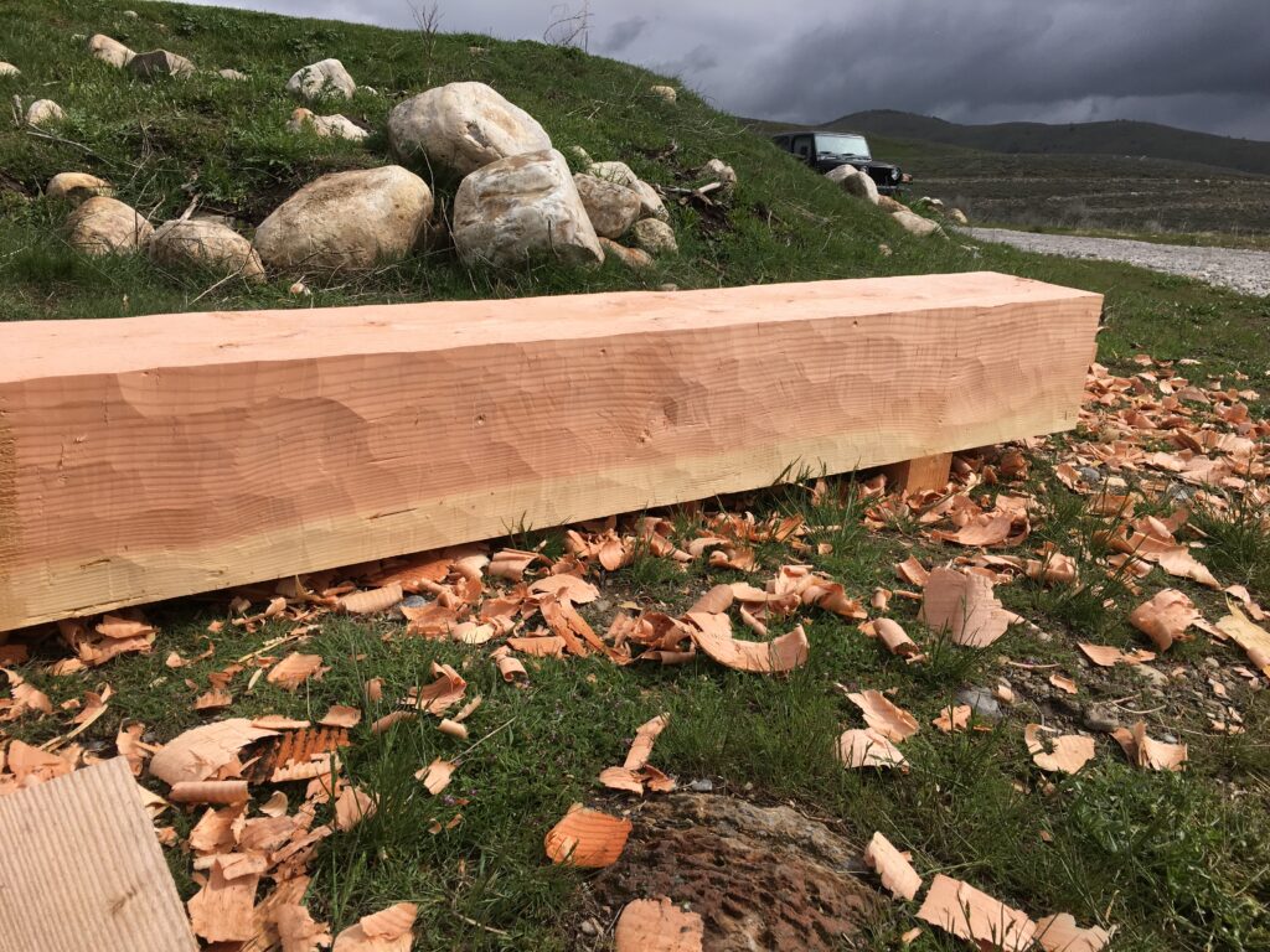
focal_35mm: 29
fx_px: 1064
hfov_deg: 61.7
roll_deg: -0.8
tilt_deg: -13.9
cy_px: 476
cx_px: 635
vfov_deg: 48.2
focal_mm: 4.15
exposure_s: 1/2198
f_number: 2.2
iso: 25
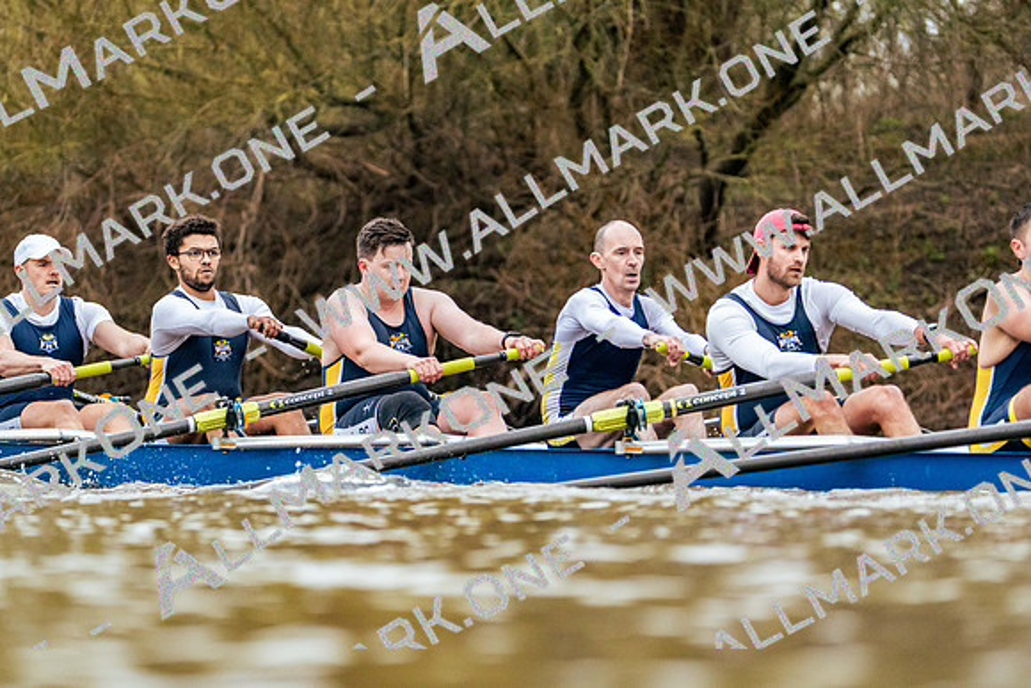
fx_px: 8851
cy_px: 344
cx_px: 516
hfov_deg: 6.7
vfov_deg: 4.5
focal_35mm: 309
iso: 5000
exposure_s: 1/2000
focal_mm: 309
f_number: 6.3
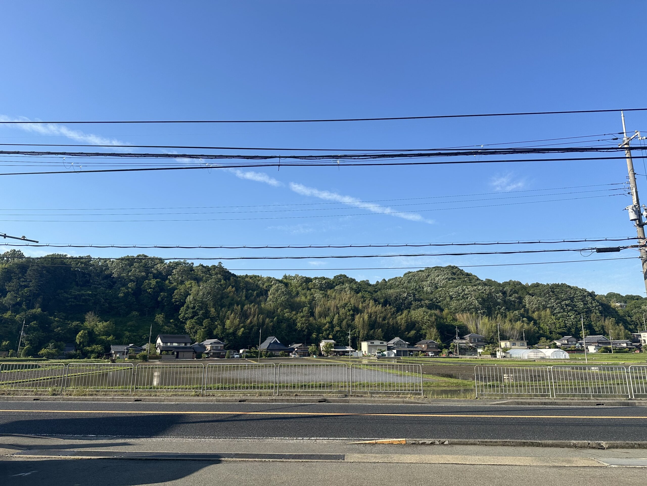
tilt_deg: +13.8
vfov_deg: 56.8
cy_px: 243
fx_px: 449
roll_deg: -0.4
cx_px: 324
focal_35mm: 24
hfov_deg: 71.6
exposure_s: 1/3861
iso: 80
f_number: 1.78
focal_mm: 6.86
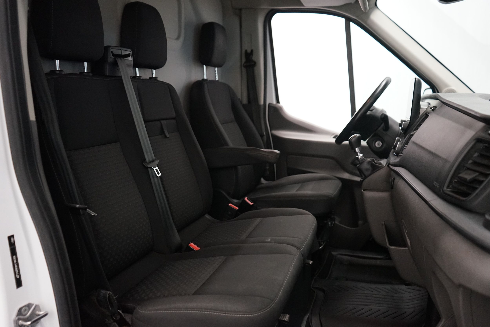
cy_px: 164
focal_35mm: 28
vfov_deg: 46.4
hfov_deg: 65.5
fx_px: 381
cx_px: 245
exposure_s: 1/160
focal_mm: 28
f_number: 3.5
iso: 4000
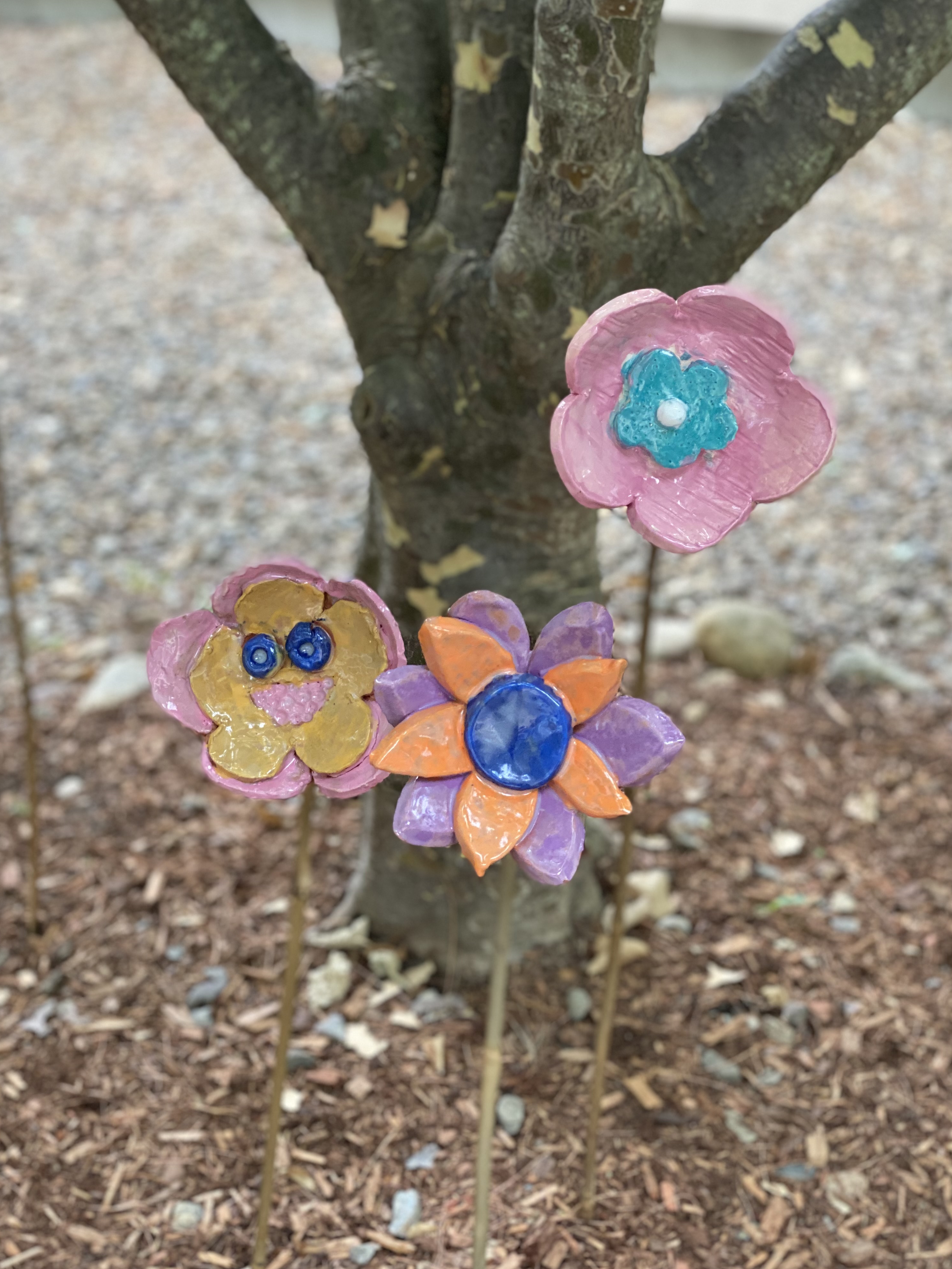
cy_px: 636
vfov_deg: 36.2
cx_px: 478
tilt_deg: -24.7
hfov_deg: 27.5
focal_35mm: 53
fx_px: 1943
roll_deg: -1.7
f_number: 2
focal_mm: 6
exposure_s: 1/122
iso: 160
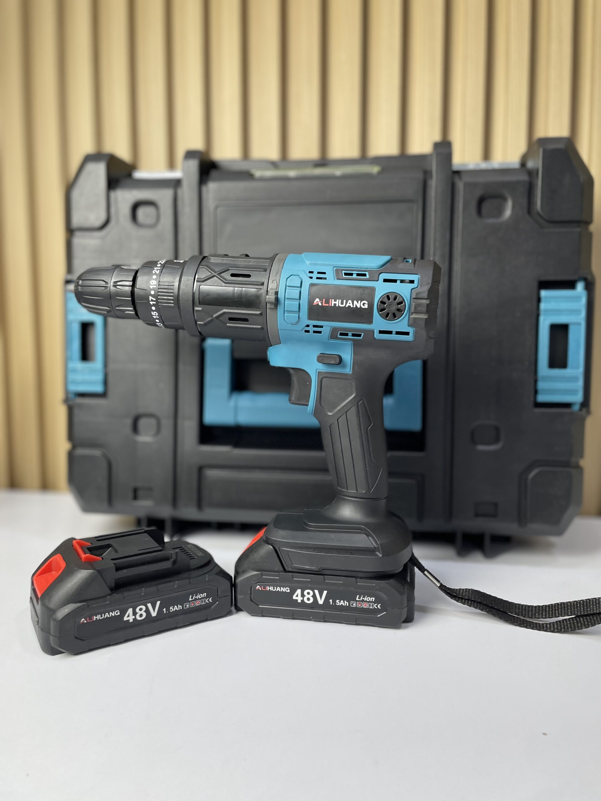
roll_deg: +0.0
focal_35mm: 26
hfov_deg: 53.1
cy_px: 400
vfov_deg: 67.3
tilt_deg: -5.6
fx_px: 602
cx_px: 300
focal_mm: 4.2
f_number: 1.6
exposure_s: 1/120
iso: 64
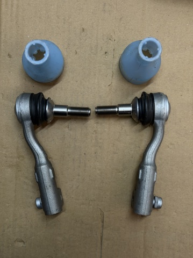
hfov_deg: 30.2
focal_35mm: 48
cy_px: 129
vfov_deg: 39.7
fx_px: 357
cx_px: 96
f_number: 1.78
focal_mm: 6.76
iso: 320
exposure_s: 1/33
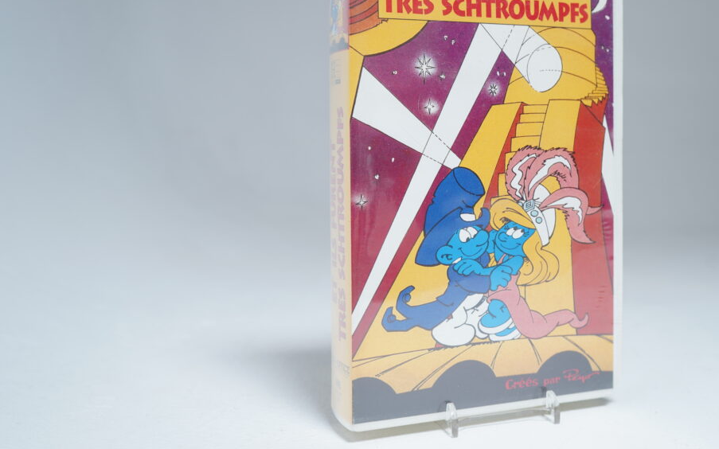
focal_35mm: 42
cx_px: 477
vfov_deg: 30.4
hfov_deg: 46.5
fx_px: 823
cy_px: 170
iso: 160
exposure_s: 1/4
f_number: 5.6
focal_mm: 31
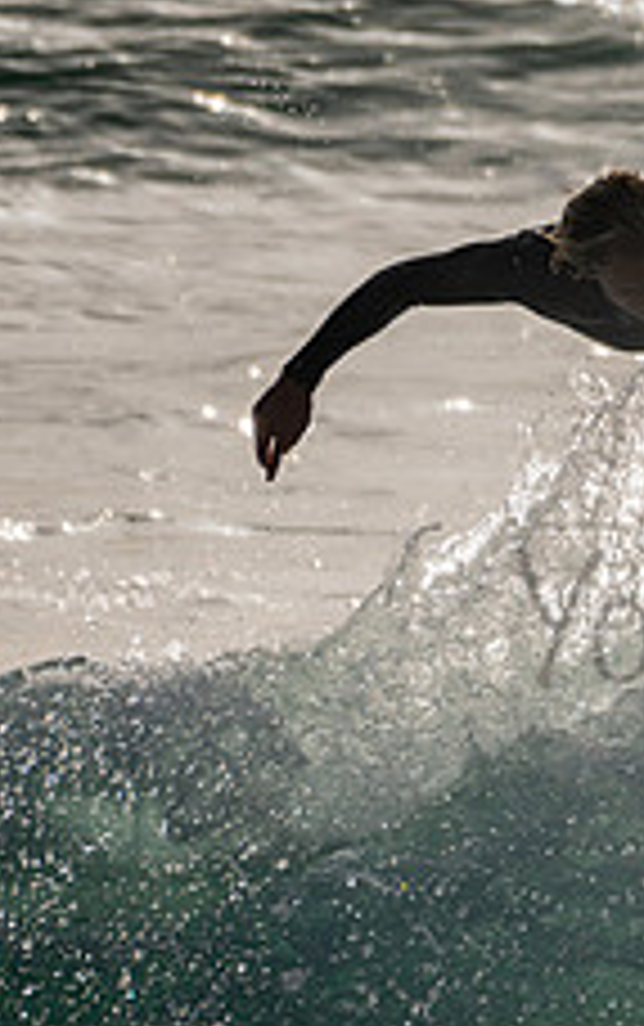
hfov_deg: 0.8
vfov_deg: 1.3
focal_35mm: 1586
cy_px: 552
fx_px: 44426
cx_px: 950
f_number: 5.6
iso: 64
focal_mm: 500
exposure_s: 1/2000
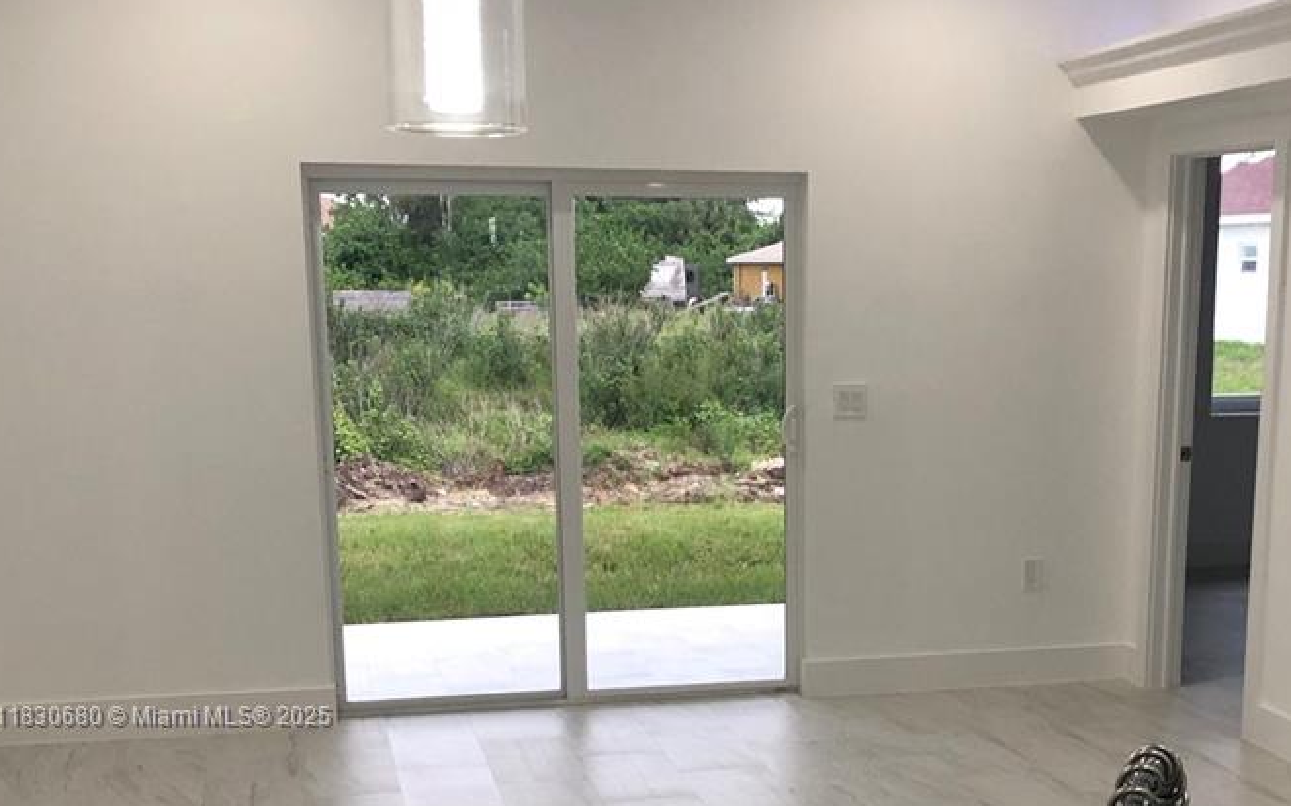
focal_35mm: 54
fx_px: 1899
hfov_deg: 37.2
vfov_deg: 23.4
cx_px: 853
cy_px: 718
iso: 25
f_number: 1.8
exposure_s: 1/30
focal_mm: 3.99
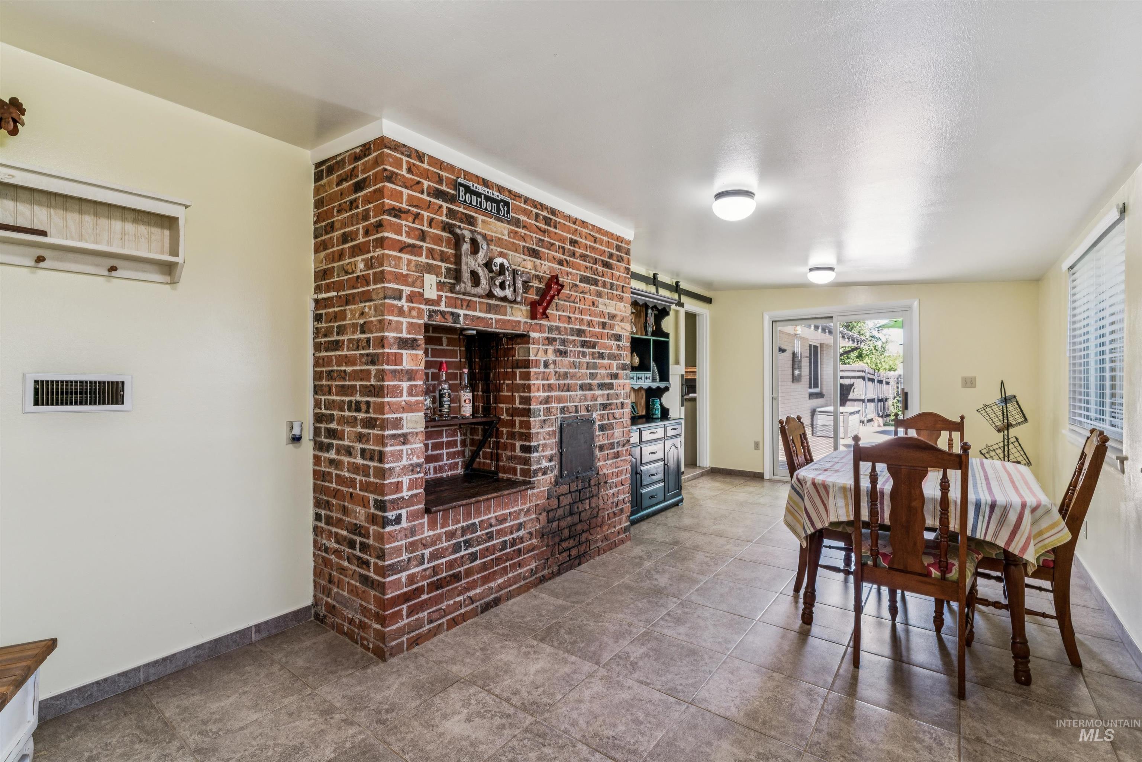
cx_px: 571
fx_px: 504
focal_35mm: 16
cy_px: 381
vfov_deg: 74.1
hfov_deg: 97.1
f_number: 13
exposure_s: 1/5
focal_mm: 15.9
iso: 400
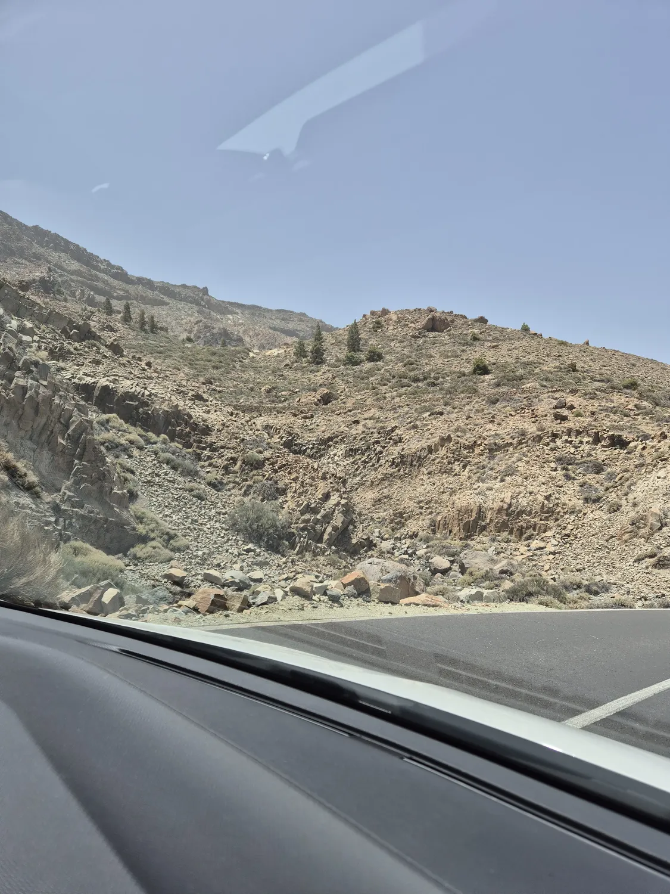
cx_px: 335
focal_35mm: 23
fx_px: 594
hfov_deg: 58.9
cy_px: 447
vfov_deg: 73.9
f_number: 1.8
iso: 25
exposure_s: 1/1292
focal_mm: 5.4
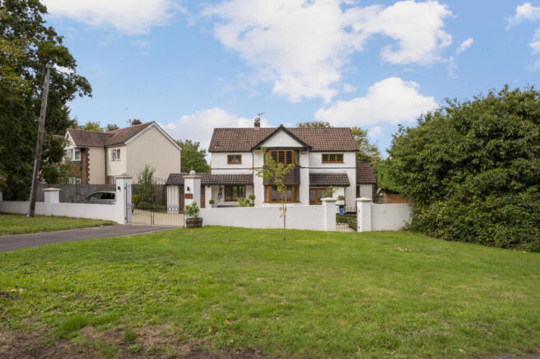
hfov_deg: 79.9
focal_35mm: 22
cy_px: 180
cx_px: 270
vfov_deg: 58.2
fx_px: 322
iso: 200
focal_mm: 21.5
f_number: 8
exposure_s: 1/250
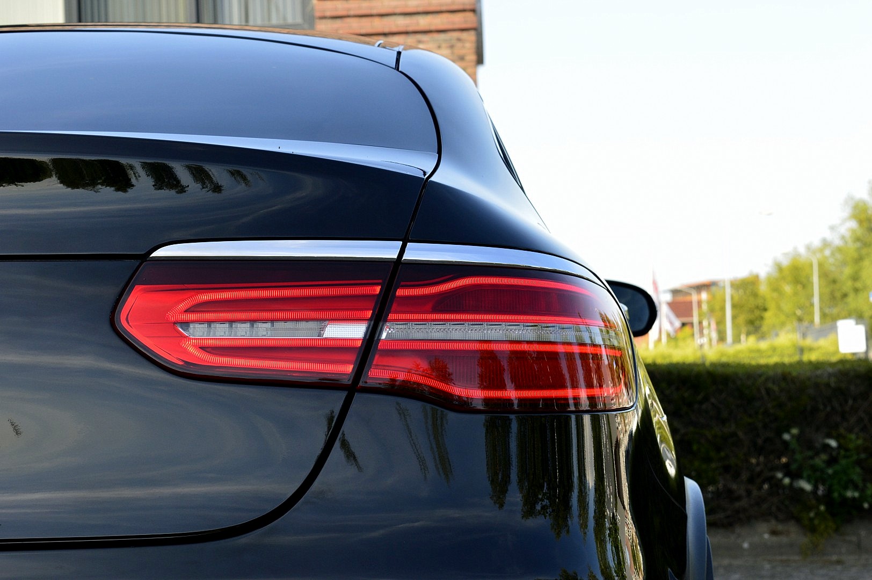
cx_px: 436
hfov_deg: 24.6
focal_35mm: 82
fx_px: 1997
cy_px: 290
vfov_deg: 16.5
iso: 400
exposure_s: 1/200
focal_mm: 55
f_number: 10
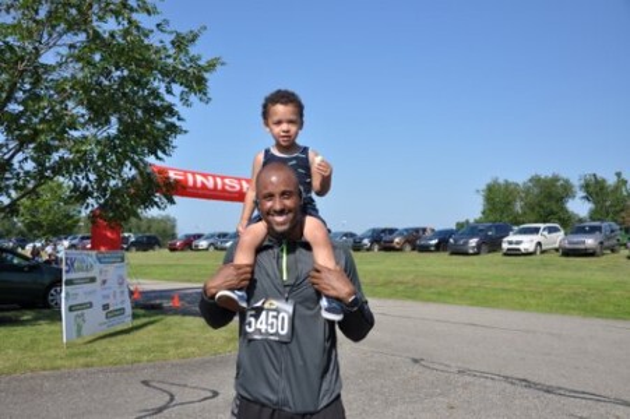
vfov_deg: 36.8
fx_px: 630
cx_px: 315
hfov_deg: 53.2
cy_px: 210
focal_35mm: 36
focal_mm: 24
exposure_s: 1/2000
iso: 200
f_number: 3.8
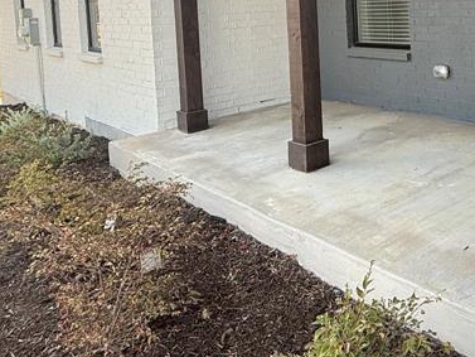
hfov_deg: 44.2
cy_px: 28
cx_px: 436
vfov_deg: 35.3
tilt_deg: -2.9
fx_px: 522
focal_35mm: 38
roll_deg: +1.9
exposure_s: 1/184
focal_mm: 2.22
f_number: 2.2
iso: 50
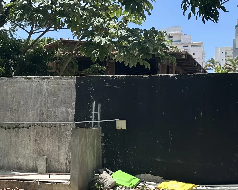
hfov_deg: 25.9
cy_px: 97
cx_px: 41
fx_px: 507
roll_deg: -1.2
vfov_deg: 21.3
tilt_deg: +4.2
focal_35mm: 72
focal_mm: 6.86
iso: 80
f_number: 1.78
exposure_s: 1/2591
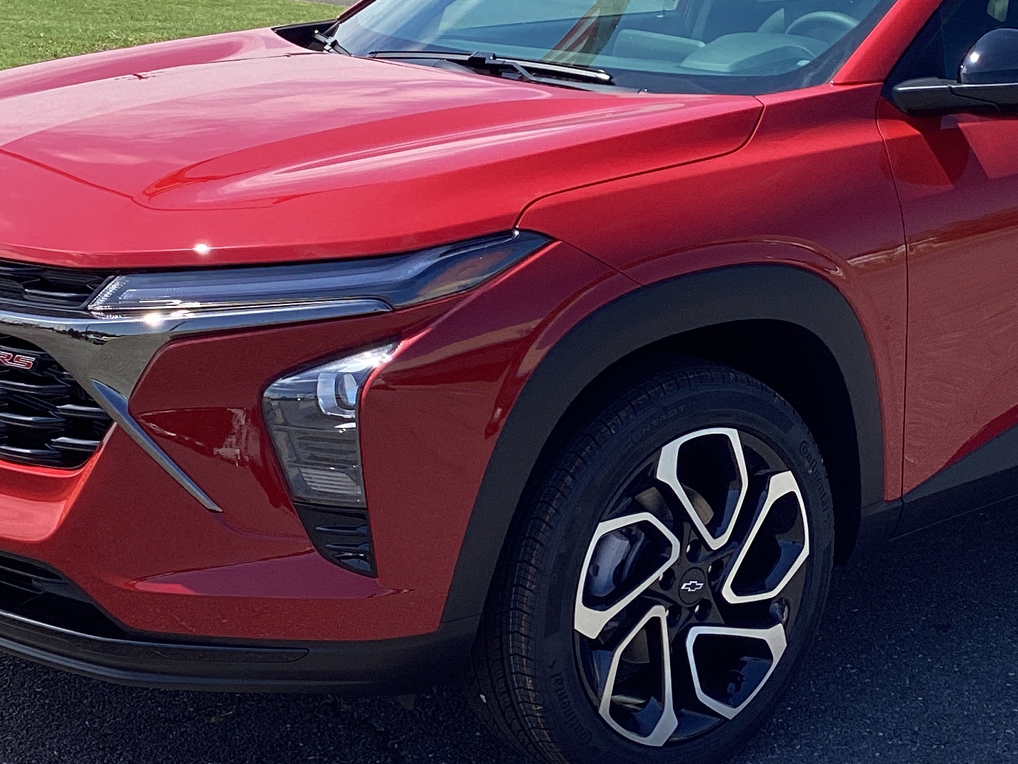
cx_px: 784
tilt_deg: -14.3
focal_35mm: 71
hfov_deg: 27.0
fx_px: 2088
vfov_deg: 20.7
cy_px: 410
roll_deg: -3.4
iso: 25
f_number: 2.4
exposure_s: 1/691
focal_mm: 3.3
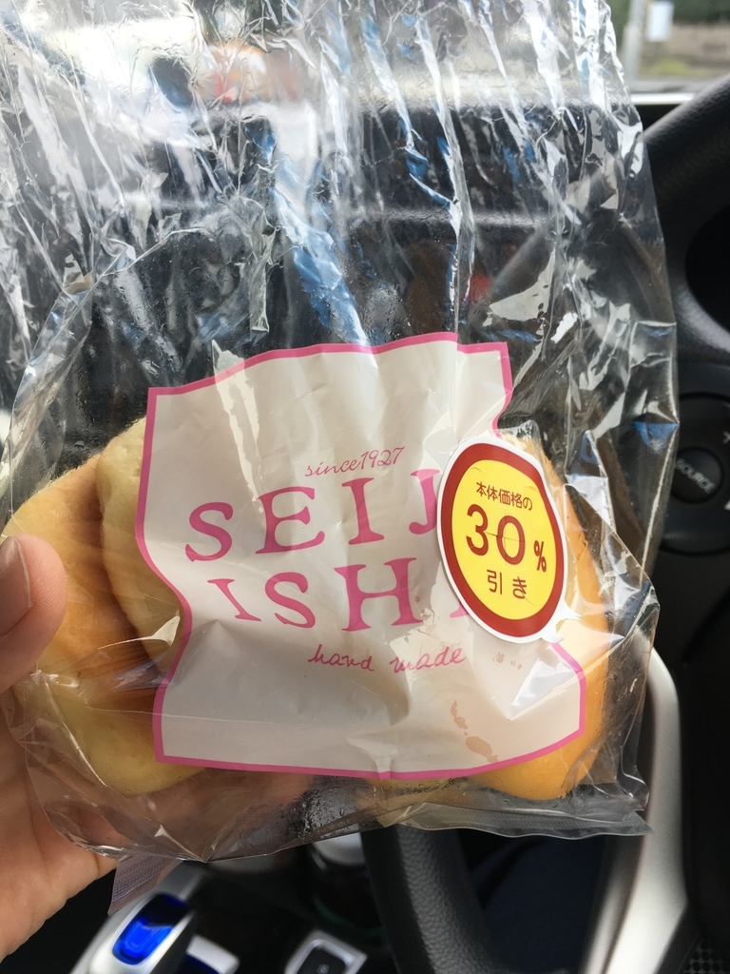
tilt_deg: -30.0
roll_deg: +1.0
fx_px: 815
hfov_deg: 48.2
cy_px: 487
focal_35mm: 29
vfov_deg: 61.7
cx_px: 365
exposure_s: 1/120
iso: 25
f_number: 2.2
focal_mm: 4.15
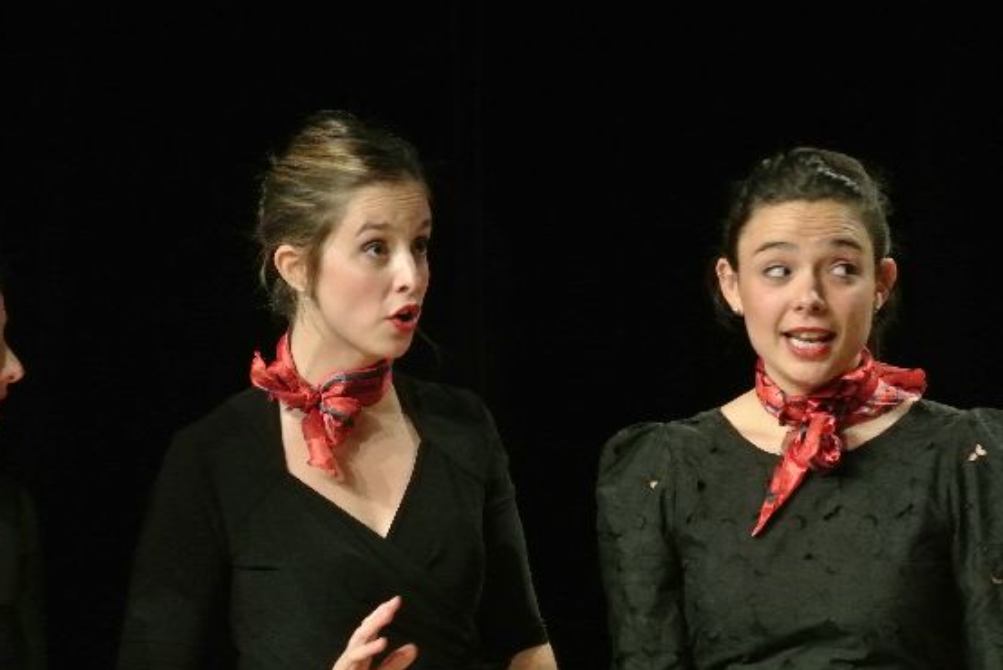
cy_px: 346
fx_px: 7751
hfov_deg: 7.4
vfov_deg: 5.0
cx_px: 396
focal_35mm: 278
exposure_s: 1/60
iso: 3200
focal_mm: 71.6
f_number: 4.8
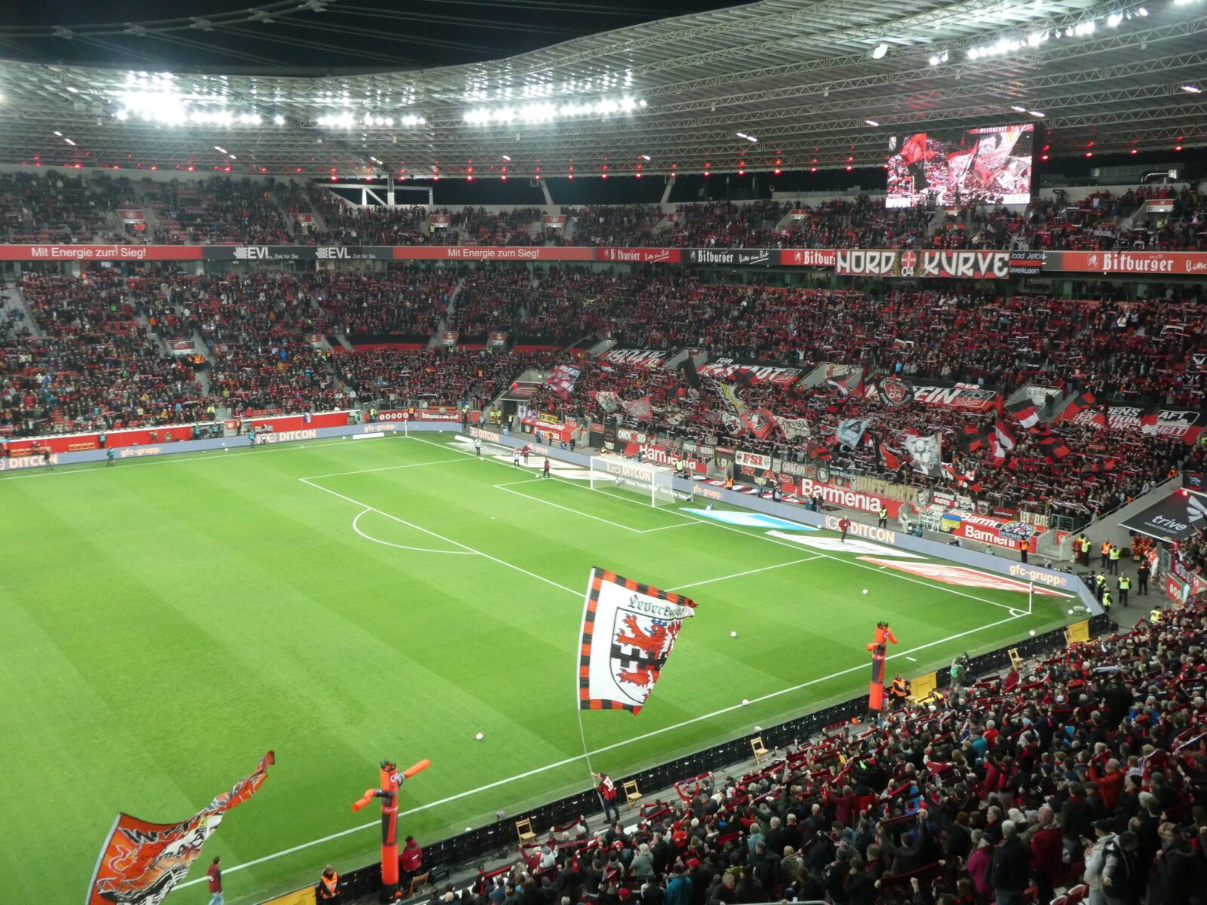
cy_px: 452
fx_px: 1151
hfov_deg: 55.4
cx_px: 604
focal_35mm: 33
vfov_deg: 42.9
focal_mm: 5.8
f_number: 3.6
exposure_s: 1/80
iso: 400
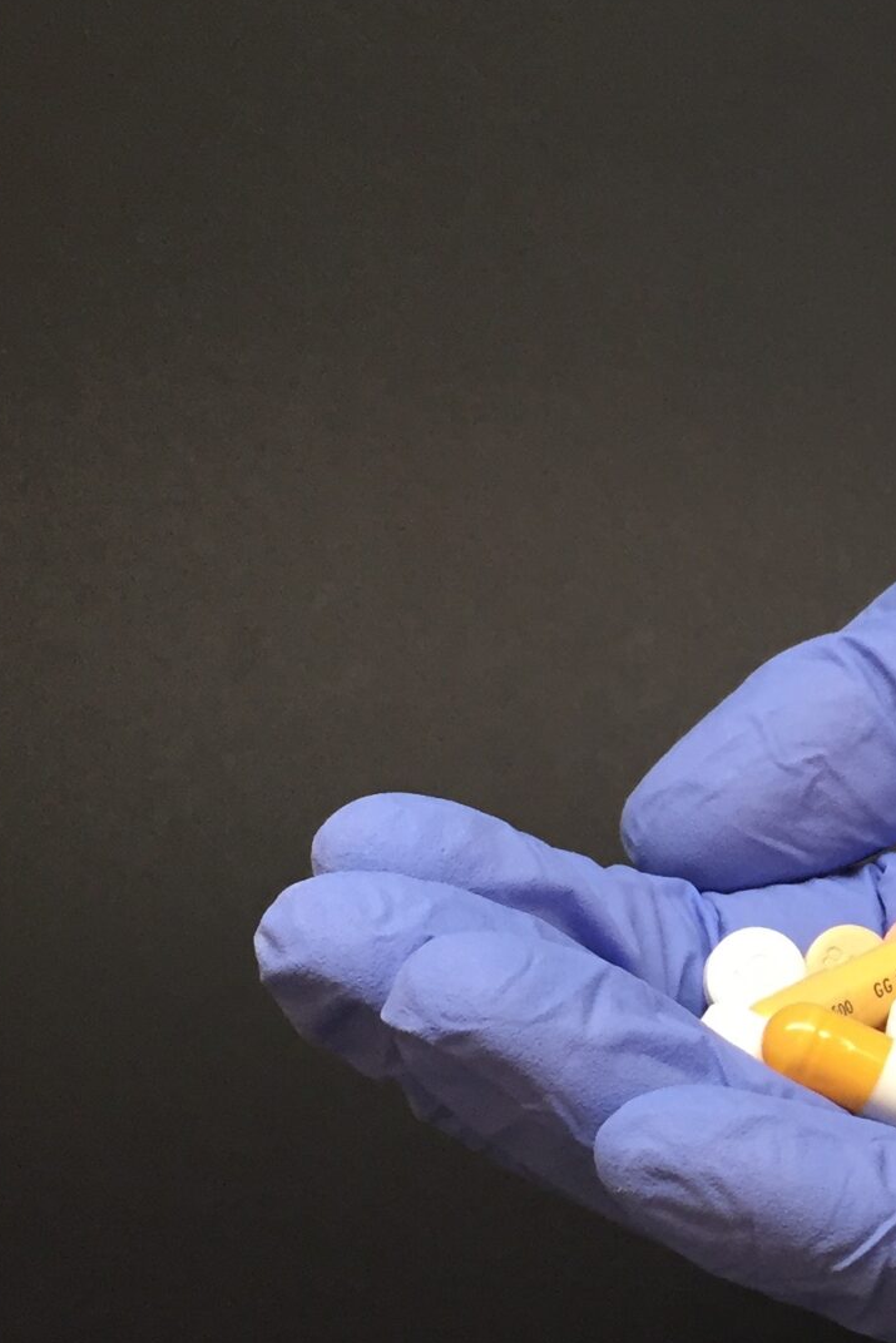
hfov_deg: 17.9
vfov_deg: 28.0
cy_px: 786
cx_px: 1124
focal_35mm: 72
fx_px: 2687
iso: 40
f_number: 2.2
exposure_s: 1/30
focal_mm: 4.15
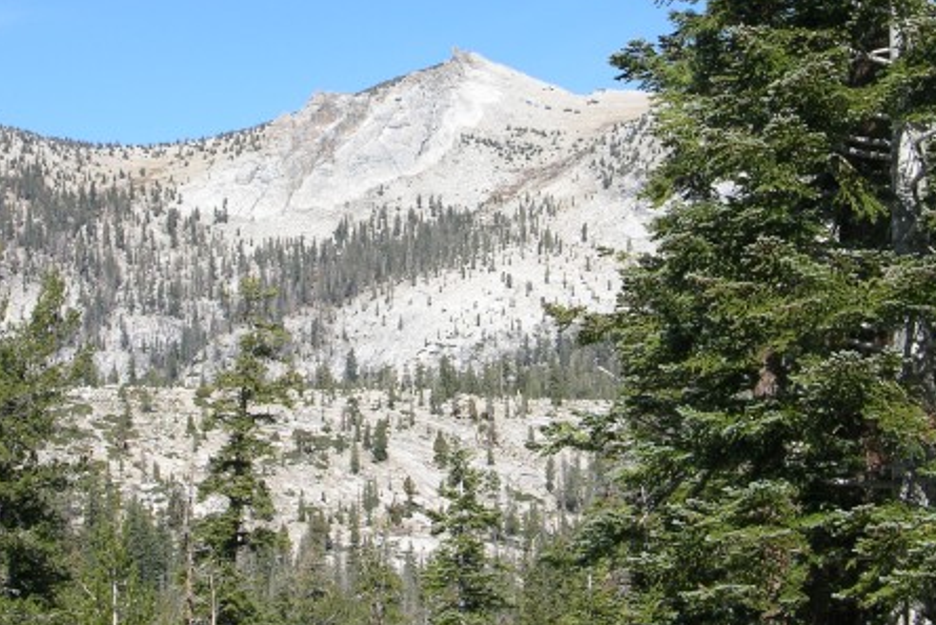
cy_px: 143
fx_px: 2705
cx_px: 459
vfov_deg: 13.1
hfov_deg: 19.6
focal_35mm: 104
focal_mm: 14.7
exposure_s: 1/210
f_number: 5.6
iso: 50
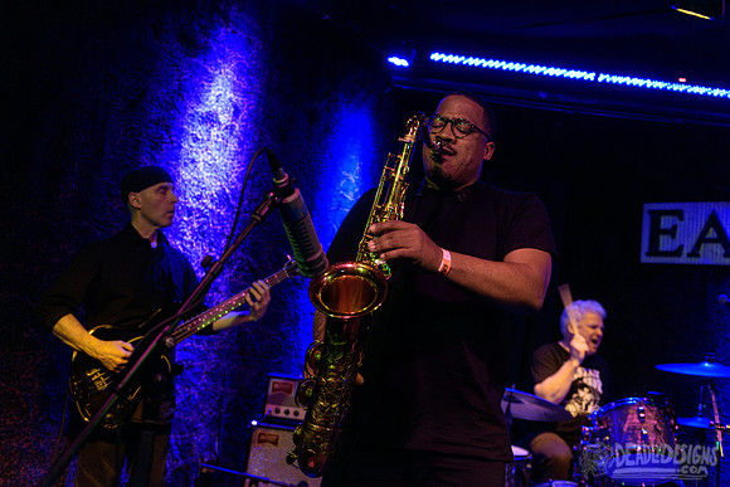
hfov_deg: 50.6
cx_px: 365
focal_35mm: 38
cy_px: 222
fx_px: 773
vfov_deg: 35.0
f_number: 3.2
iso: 4000
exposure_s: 1/100
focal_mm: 35
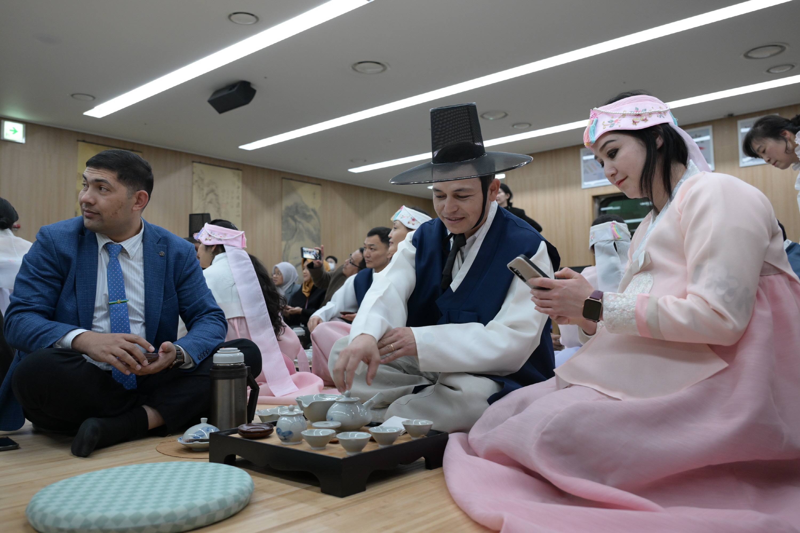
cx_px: 400
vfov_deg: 43.6
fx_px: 667
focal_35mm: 30
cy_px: 266
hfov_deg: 61.9
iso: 1600
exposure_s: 1/160
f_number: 4
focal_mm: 30
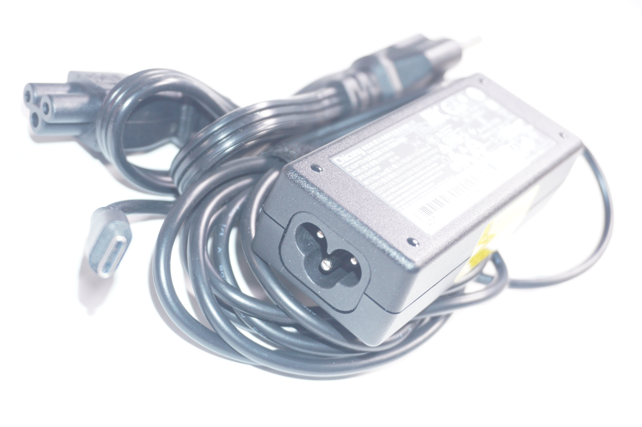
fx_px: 882
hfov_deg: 40.0
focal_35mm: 50
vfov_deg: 27.2
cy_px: 214
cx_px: 321
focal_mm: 33
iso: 640
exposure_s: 1/160
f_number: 5
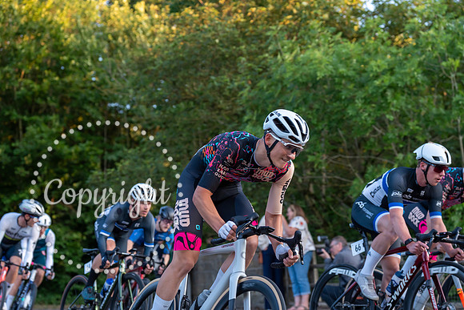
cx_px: 232
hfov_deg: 28.8
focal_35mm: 70
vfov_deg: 19.5
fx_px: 902
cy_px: 155
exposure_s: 1/800
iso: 1000
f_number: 3.5
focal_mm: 70
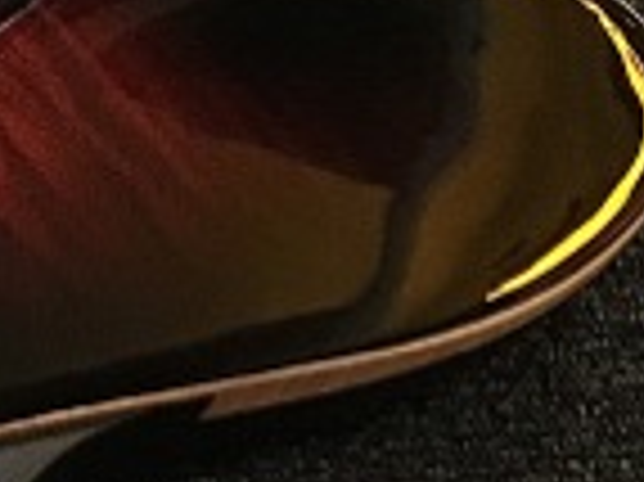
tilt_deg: -59.1
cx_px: -491
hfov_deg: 9.3
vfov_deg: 7.3
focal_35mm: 203
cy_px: 72
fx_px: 3773
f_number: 2.2
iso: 250
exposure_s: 1/15
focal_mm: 4.15
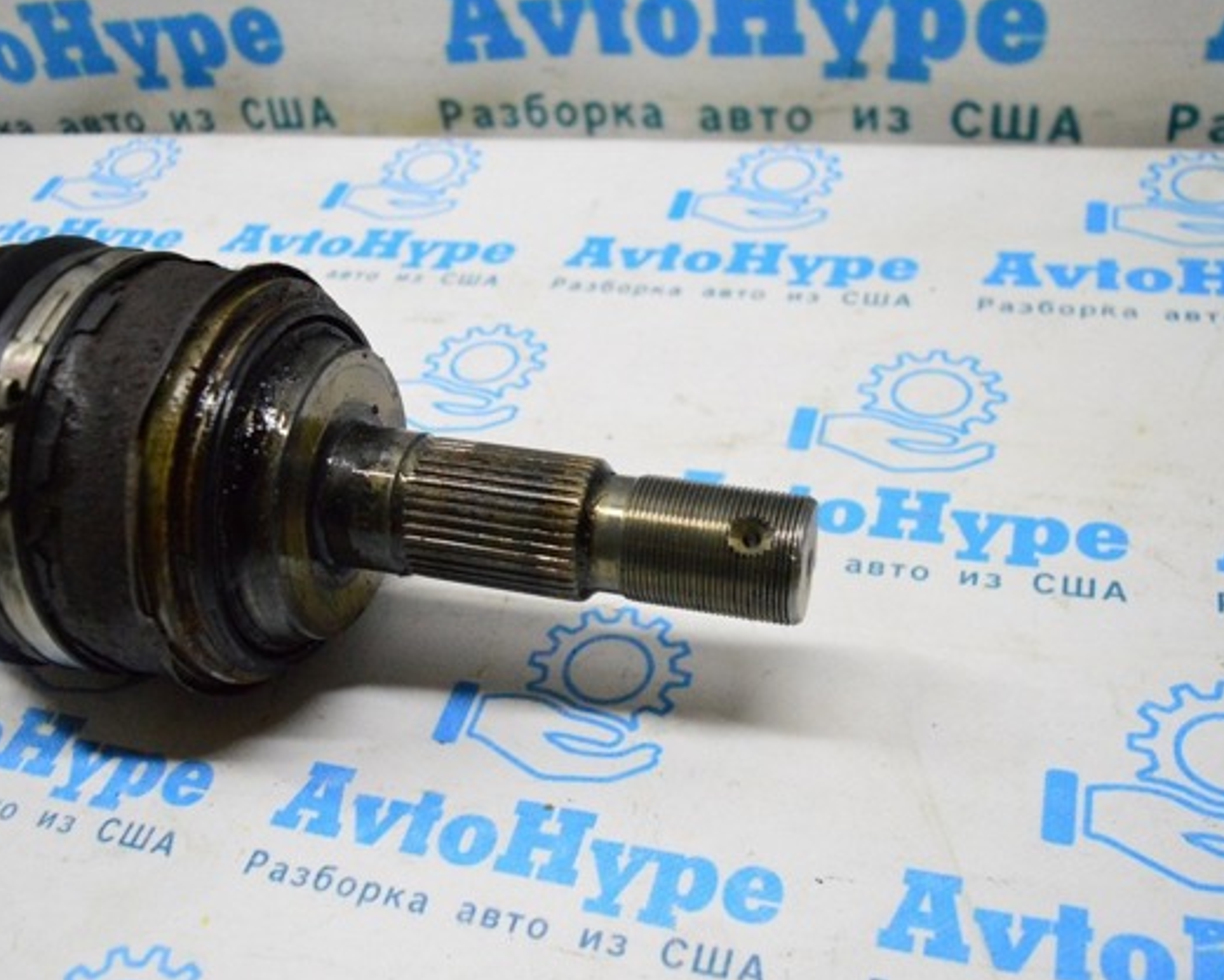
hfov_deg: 47.6
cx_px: 477
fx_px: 1377
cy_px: 488
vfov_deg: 39.2
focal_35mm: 38
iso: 6400
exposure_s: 1/800
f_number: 3.8
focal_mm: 22
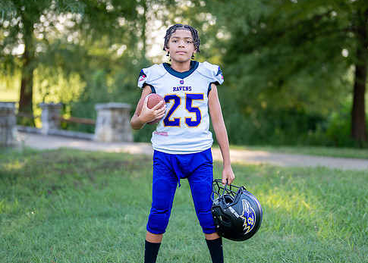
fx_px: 795
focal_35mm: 76
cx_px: 197
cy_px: 136
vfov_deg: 18.8
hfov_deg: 26.1
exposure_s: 1/800
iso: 100
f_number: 1.2
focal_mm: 50
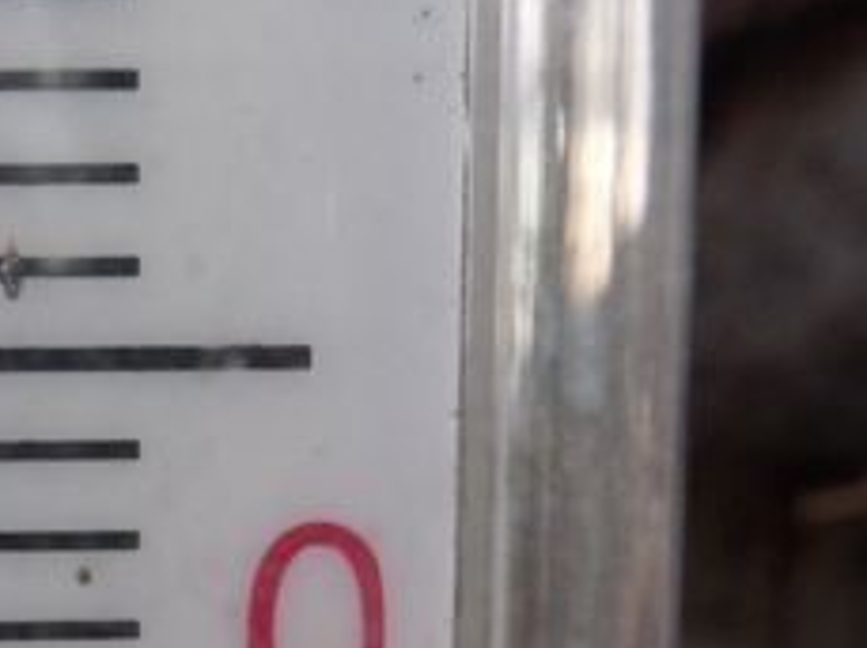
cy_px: 631
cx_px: -64
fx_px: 1750
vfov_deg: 20.4
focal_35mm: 70
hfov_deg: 25.9
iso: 400
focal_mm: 5.3
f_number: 3.5
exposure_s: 1/160
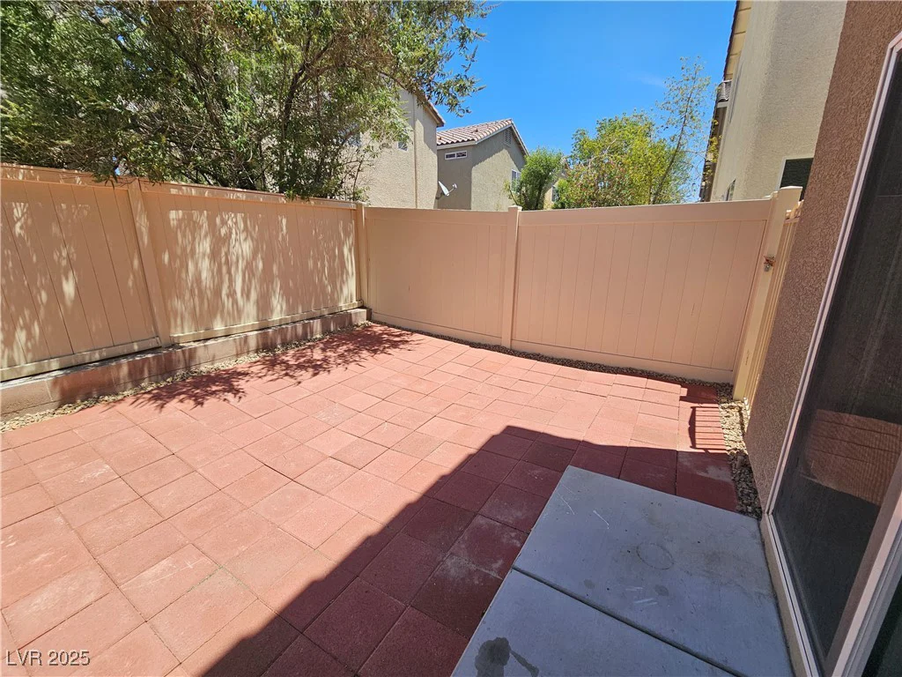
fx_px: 339
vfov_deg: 89.9
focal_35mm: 13
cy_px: 338
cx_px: 451
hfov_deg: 106.2
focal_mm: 2.2
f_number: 2.2
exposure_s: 1/1894
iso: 50
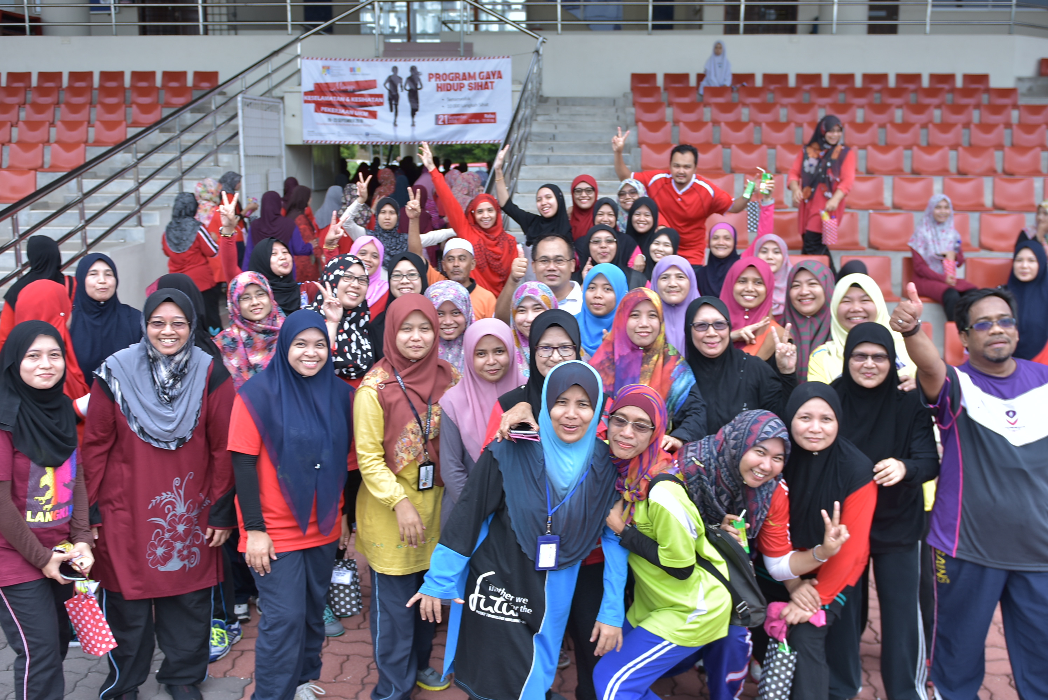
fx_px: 1049
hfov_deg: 53.1
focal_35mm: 36
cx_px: 524
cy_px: 350
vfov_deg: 36.9
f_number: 2.8
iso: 100
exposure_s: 1/200
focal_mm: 24
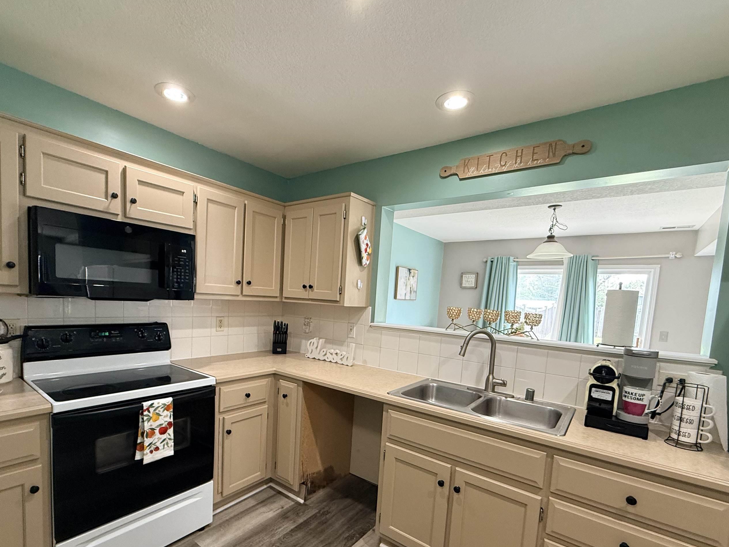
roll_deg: -3.2
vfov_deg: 73.9
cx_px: 341
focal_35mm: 17
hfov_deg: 90.9
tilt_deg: -4.6
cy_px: 328
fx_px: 358
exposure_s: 1/60
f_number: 2.2
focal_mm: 2.22
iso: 250
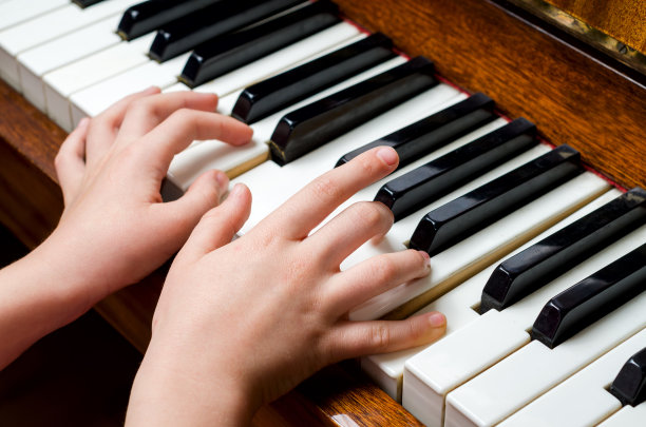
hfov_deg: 27.1
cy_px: 214
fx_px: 1343
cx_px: 323
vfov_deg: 18.1
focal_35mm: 75
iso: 100
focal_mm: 50
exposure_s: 1/125
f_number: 5.6
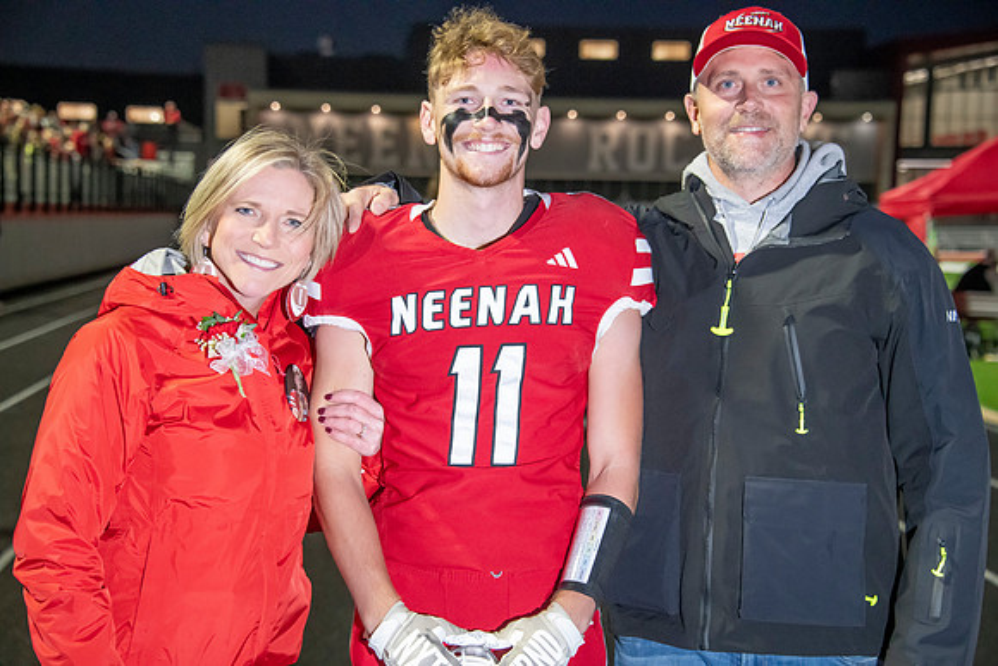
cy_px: 333
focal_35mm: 78
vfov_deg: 17.5
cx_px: 499
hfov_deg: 26.0
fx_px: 2163
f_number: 5.6
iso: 5000
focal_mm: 78
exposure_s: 1/160
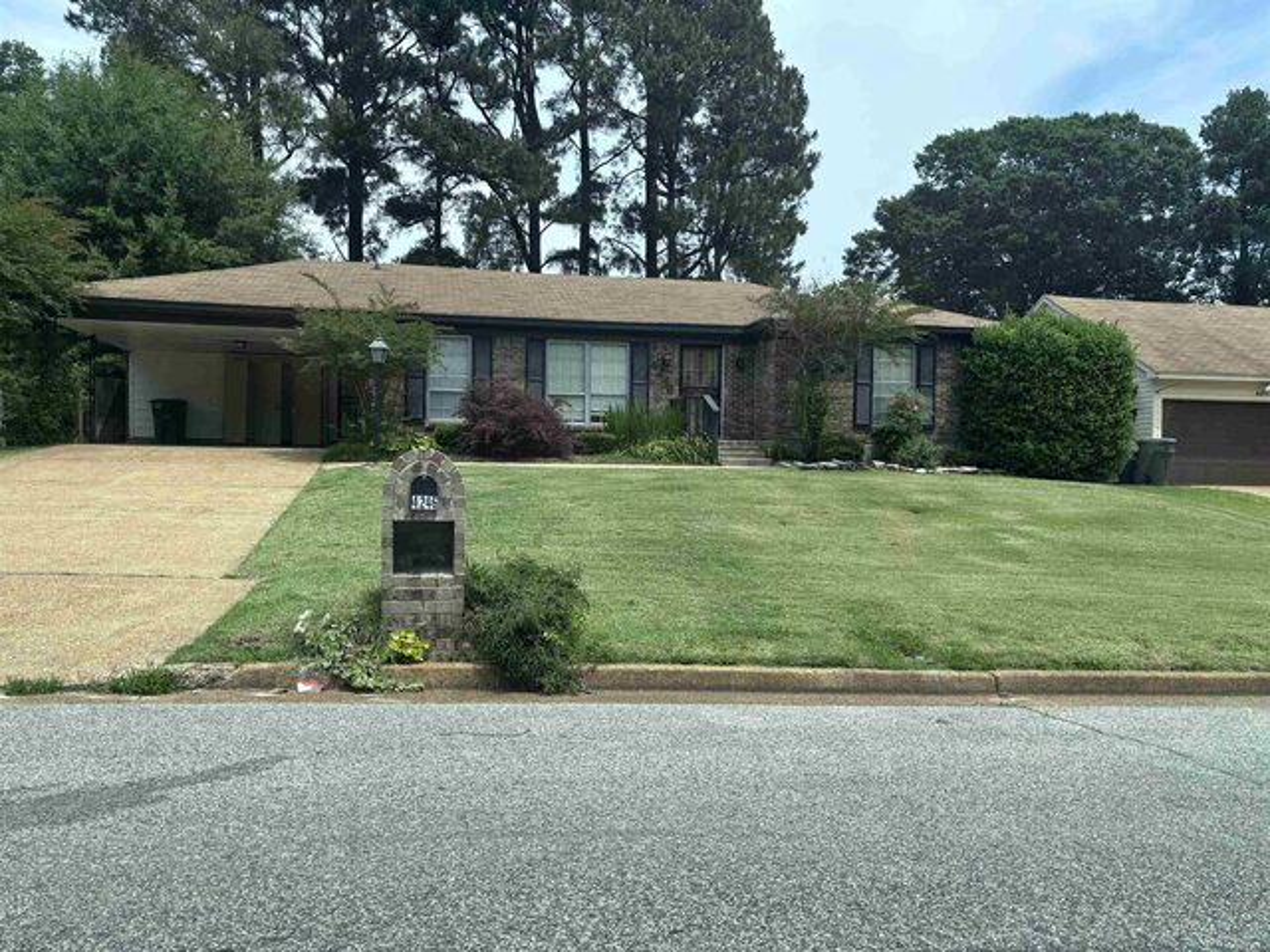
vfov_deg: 53.1
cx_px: 635
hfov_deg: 67.3
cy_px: 476
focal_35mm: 26
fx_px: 954
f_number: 1.6
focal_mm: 5.96
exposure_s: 1/1845
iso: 50
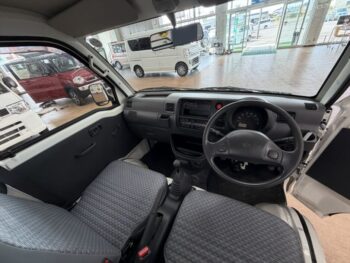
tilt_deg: -32.3
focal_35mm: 14
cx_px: 175
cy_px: 132
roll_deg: +10.8
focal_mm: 2.22
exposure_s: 1/100
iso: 200
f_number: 2.2
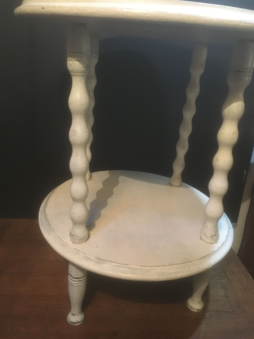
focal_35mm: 29
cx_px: 127
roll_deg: -5.4
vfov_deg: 61.7
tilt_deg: -21.1
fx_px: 284
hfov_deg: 48.2
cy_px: 170
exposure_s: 1/17
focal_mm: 4.15
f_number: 2.2
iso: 250
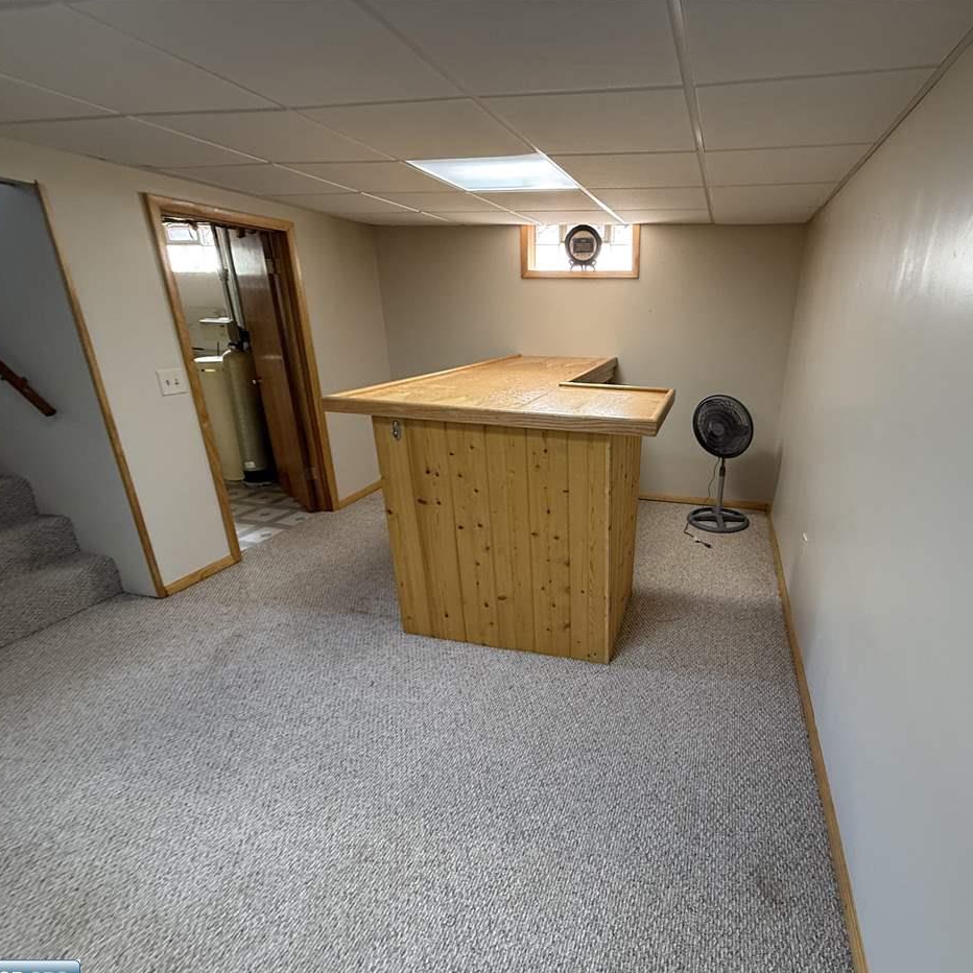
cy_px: 497
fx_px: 541
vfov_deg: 84.0
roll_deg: -1.0
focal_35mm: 17
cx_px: 607
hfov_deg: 82.4
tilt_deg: -20.1
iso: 250
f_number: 2.2
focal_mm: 2.22
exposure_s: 1/60
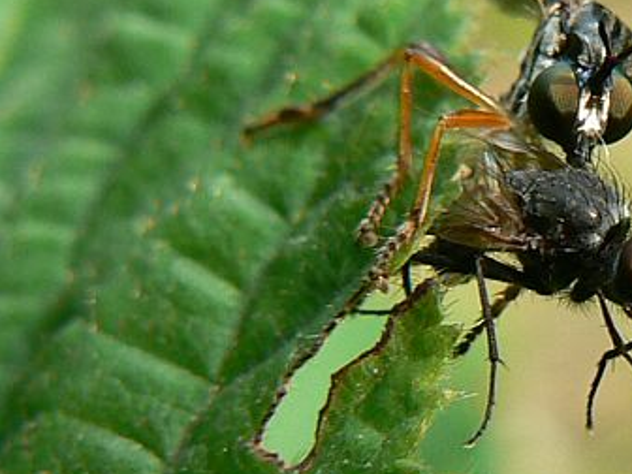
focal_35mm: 75
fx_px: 1369
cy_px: 151
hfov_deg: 25.2
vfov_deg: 19.6
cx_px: 566
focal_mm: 6
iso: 80
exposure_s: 1/125
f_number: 4.5
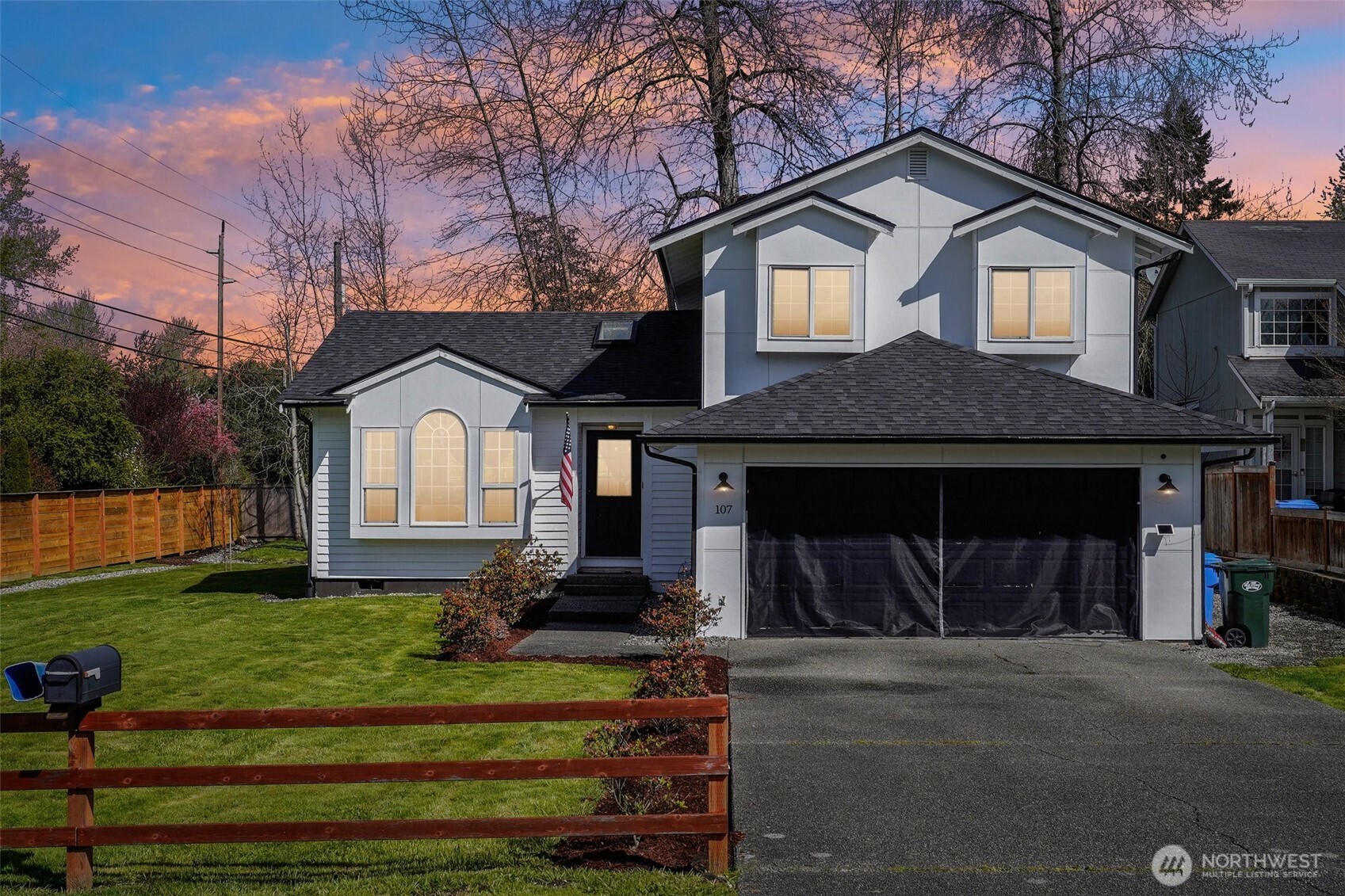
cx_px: 672
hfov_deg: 46.4
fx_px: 1569
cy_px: 448
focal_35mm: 42
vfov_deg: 31.9
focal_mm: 28
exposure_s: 1/350
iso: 100
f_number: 8
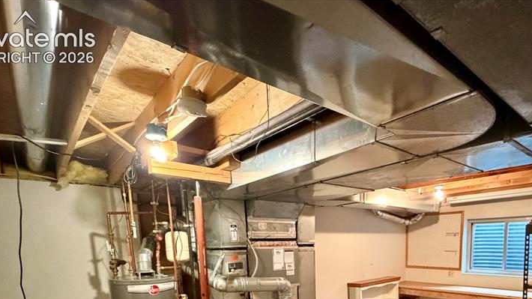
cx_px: 333
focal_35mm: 22
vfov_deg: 45.2
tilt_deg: -8.1
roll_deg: +1.8
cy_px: 284
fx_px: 310
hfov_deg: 79.7
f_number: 2.2
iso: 1250
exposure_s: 1/60
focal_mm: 2.22
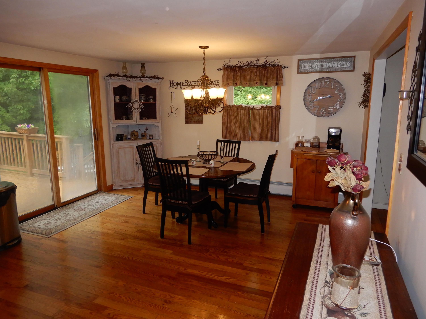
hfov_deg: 71.6
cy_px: 160
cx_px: 213
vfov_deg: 56.8
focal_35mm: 24
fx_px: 295
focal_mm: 4.3
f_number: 3.4
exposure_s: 1/30
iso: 220
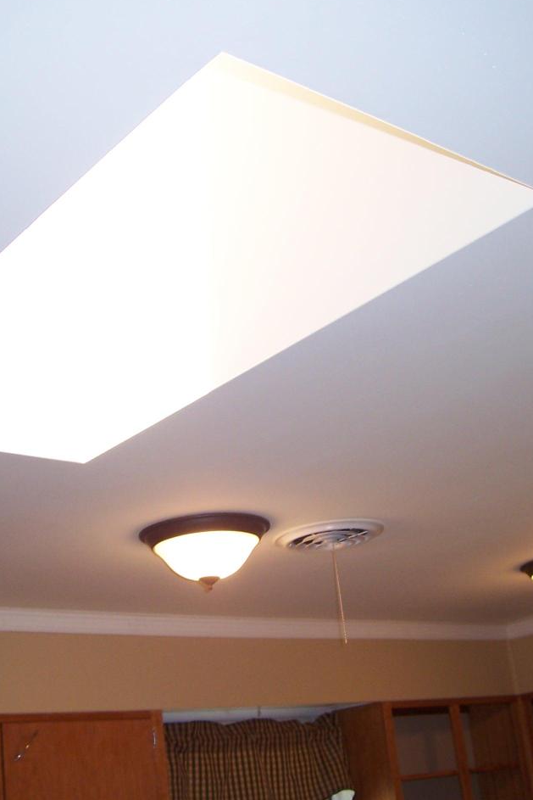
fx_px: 1066
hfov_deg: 28.0
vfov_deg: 41.1
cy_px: 394
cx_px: 201
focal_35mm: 48
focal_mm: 5.6
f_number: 2.7
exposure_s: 1/60
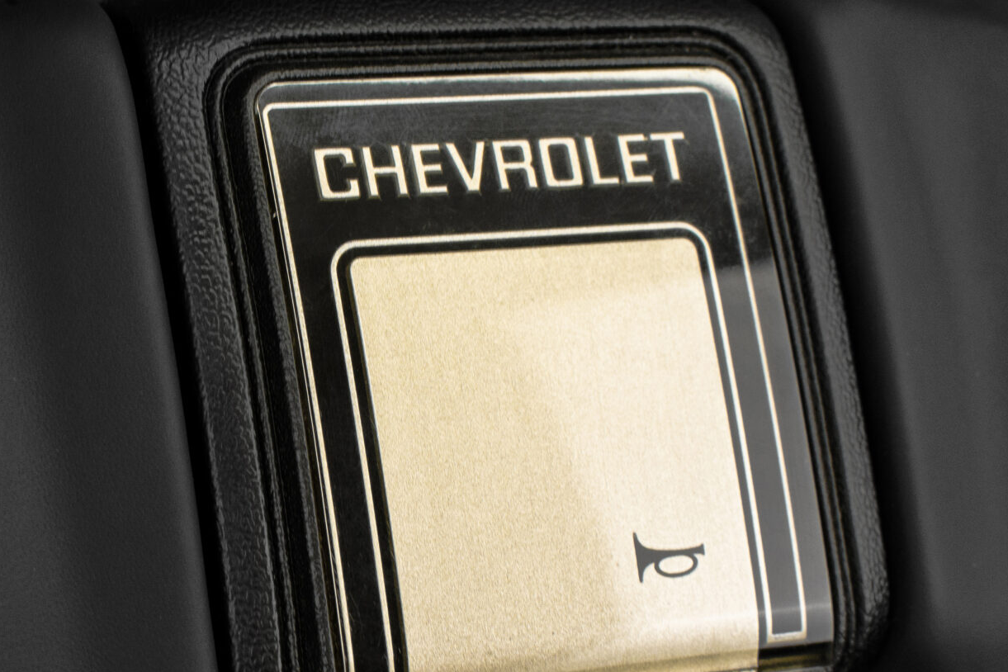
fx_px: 3081
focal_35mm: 110
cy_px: 414
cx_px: 182
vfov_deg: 12.4
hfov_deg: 18.4
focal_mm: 35
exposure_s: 1/100
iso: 500
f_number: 6.3
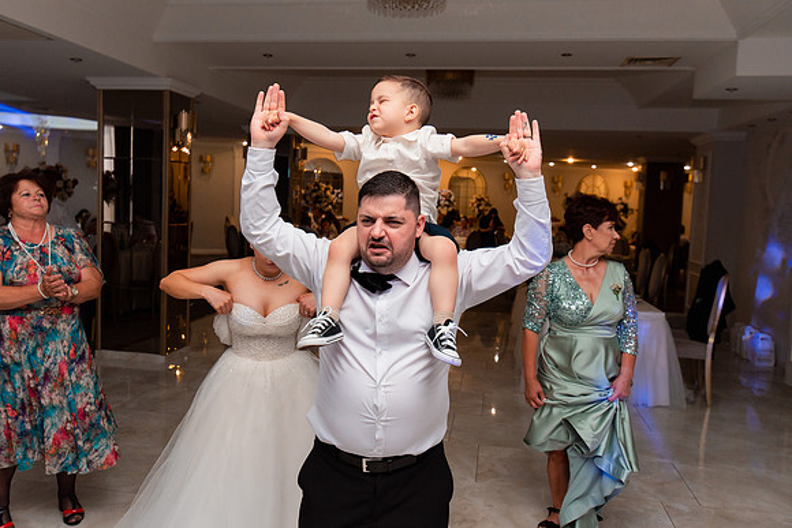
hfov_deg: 61.9
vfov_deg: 43.6
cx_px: 396
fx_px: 660
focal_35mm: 30
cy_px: 264
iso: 1600
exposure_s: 1/200
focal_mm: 30
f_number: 3.5
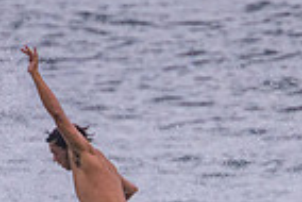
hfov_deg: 0.6
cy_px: 365
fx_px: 27442
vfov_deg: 0.4
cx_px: 138
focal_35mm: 3268
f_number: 11
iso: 3600
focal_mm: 800
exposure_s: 1/2000
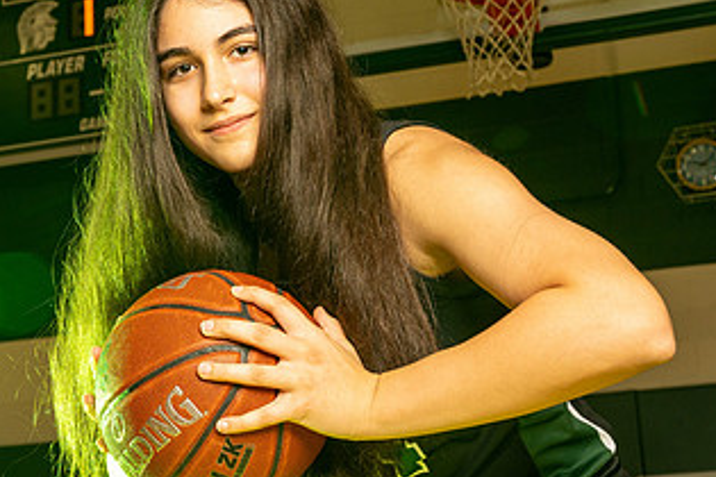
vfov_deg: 16.9
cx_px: 277
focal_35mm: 81
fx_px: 1611
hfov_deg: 25.0
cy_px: 212
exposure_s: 1/250
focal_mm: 44
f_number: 8
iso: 800
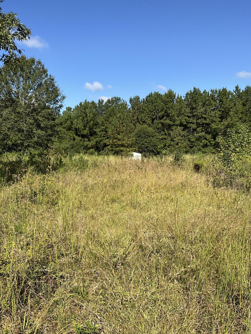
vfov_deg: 58.3
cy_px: 177
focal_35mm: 31
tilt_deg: -5.4
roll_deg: +1.6
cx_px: 128
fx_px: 300
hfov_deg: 45.4
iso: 25
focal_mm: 3
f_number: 1.8
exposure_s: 1/1577
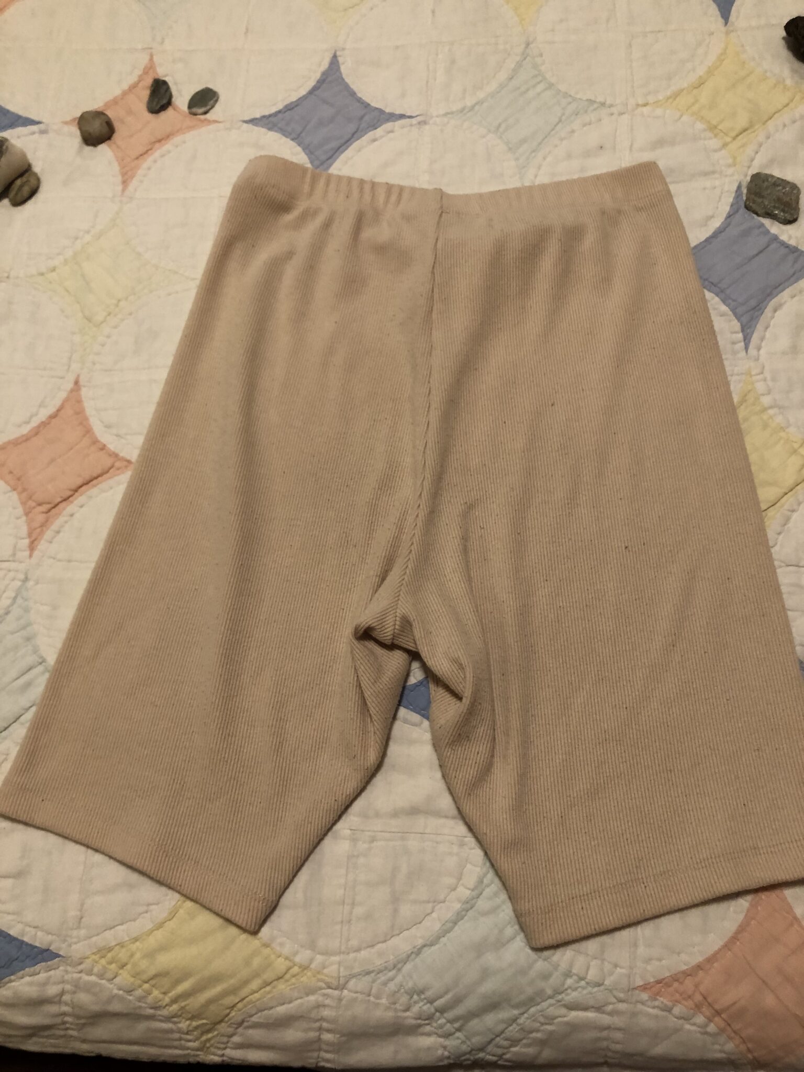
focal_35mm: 28
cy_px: 536
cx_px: 402
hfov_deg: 49.7
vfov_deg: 63.4
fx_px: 867
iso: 160
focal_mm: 3.99
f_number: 1.8
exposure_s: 1/60
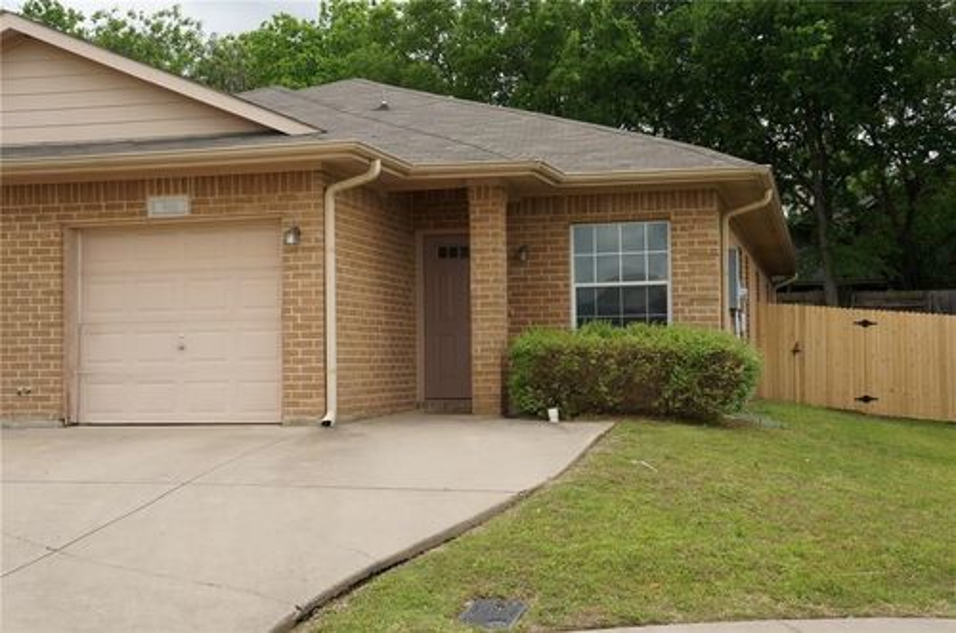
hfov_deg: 42.4
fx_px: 1232
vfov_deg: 28.8
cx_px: 478
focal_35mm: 46
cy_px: 316
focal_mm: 31
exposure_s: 1/100
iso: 100
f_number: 9
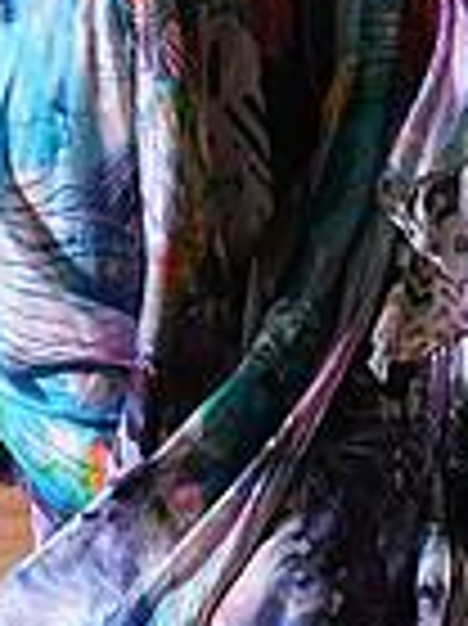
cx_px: 65
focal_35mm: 281
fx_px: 5073
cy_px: -347
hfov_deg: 5.3
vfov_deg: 6.9
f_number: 4.5
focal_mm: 70
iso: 6400
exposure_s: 1/400
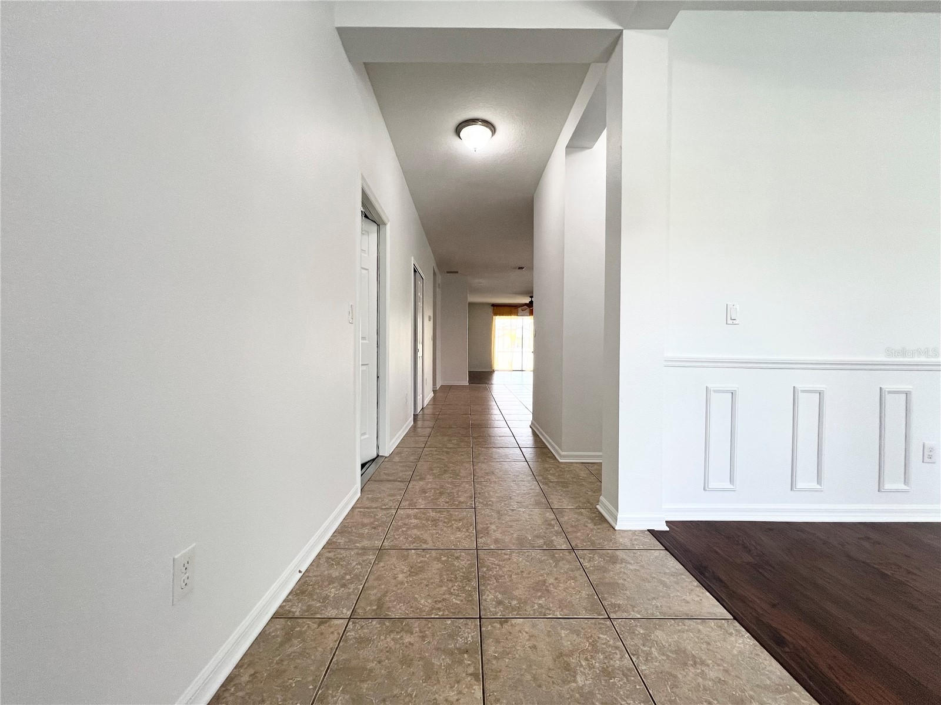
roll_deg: -1.3
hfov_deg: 106.2
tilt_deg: -1.1
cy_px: 352
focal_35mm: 13
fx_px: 353
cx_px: 470
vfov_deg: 89.9
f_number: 1.8
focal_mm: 1.57
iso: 160
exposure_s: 1/120
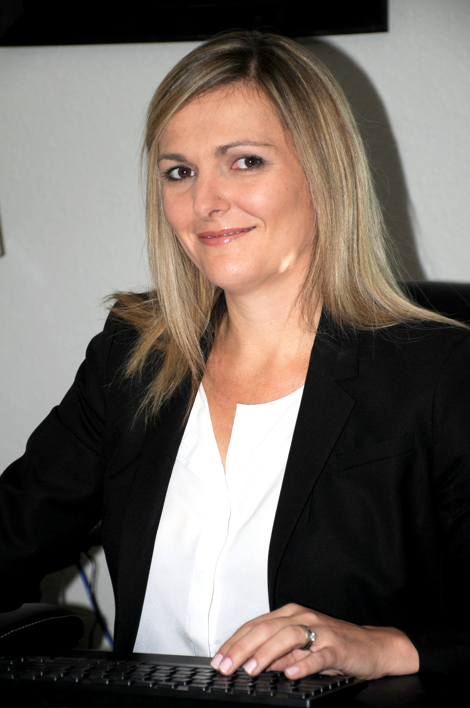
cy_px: 354
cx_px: 235
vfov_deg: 17.1
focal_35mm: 120
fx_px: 2356
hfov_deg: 11.4
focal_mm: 80
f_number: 5.3
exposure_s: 1/60
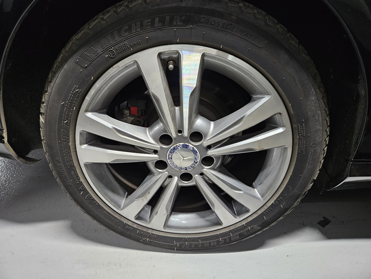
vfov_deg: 58.9
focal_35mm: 23
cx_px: 186
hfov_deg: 73.9
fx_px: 247
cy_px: 140
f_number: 1.8
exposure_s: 1/40
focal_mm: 5.4
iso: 640
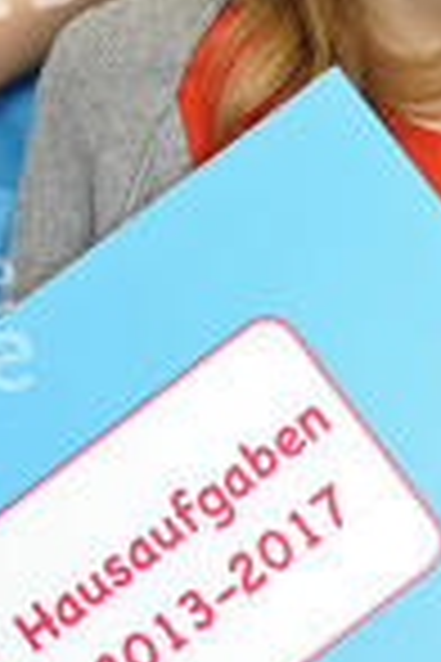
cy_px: 140
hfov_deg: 7.2
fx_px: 3491
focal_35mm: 190
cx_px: 295
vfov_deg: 10.8
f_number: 5.6
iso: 1000
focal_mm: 70
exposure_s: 1/80
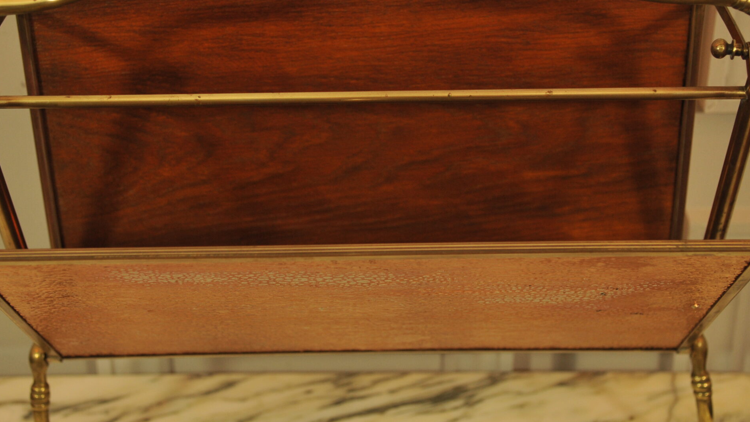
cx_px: 371
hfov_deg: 27.2
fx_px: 1551
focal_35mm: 78
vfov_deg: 15.4
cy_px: 116
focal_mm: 55
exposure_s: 1/125
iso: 1250
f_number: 4
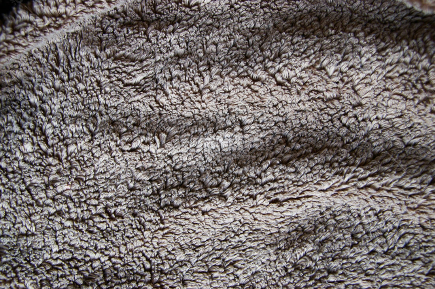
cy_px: 144
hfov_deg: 43.6
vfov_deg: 29.8
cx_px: 218
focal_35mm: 45
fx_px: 543
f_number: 4
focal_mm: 30
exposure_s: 1/20
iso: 200
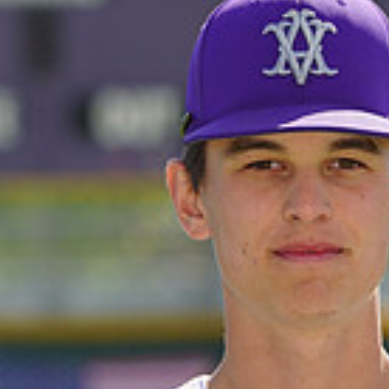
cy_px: 609
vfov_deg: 2.1
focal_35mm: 829
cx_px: 364
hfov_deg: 2.1
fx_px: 10540
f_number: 8
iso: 100
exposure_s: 1/250
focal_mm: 232
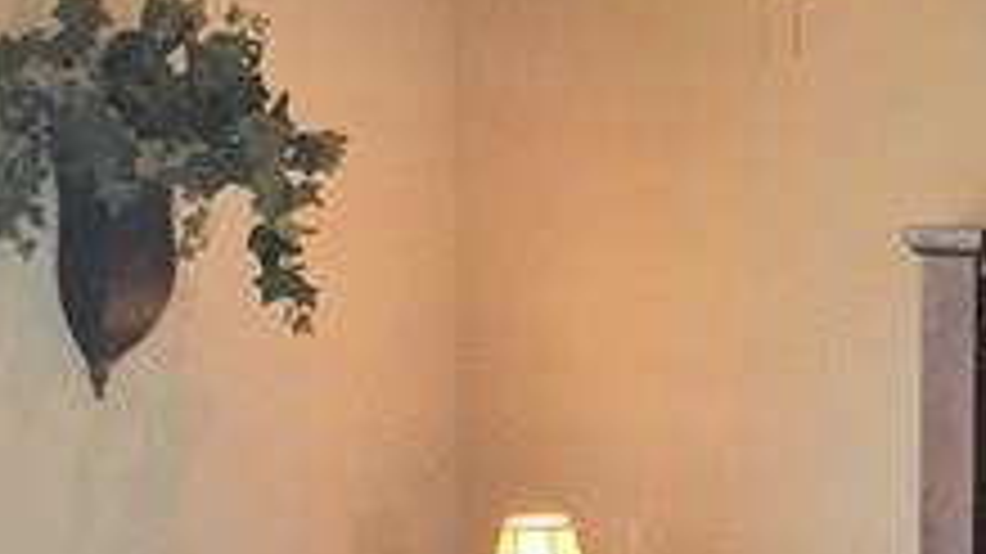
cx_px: 995
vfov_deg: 8.1
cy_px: 590
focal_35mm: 148
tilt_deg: -6.1
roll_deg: -0.5
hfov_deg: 14.3
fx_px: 3868
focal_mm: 4.15
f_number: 2.2
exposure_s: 1/30
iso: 50
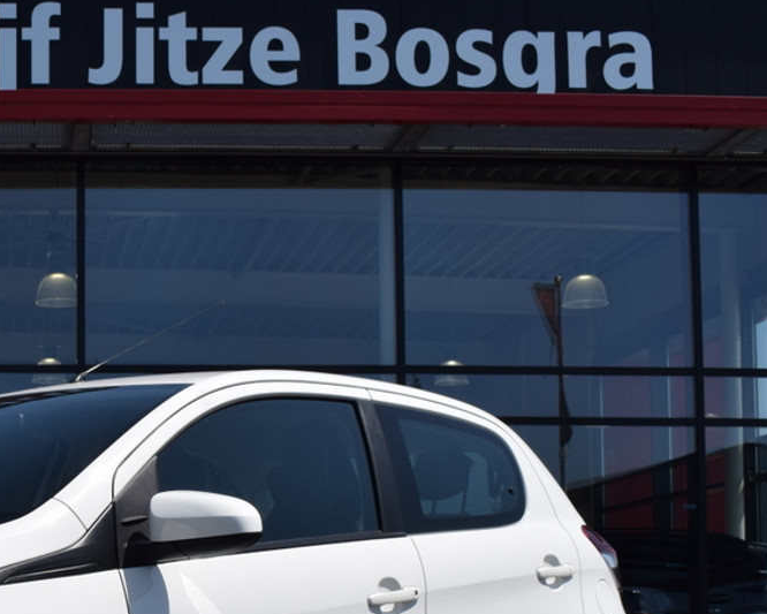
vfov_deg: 20.4
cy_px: 524
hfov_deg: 24.6
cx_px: 10
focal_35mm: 74
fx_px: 1680
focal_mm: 25
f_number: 11
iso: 200
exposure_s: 1/500
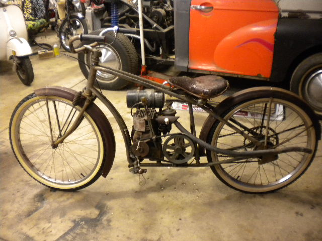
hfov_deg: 52.6
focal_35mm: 35
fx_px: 326
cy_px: 120
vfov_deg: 40.7
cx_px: 161
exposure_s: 1/14.2
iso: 400
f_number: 3.1
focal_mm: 6.3
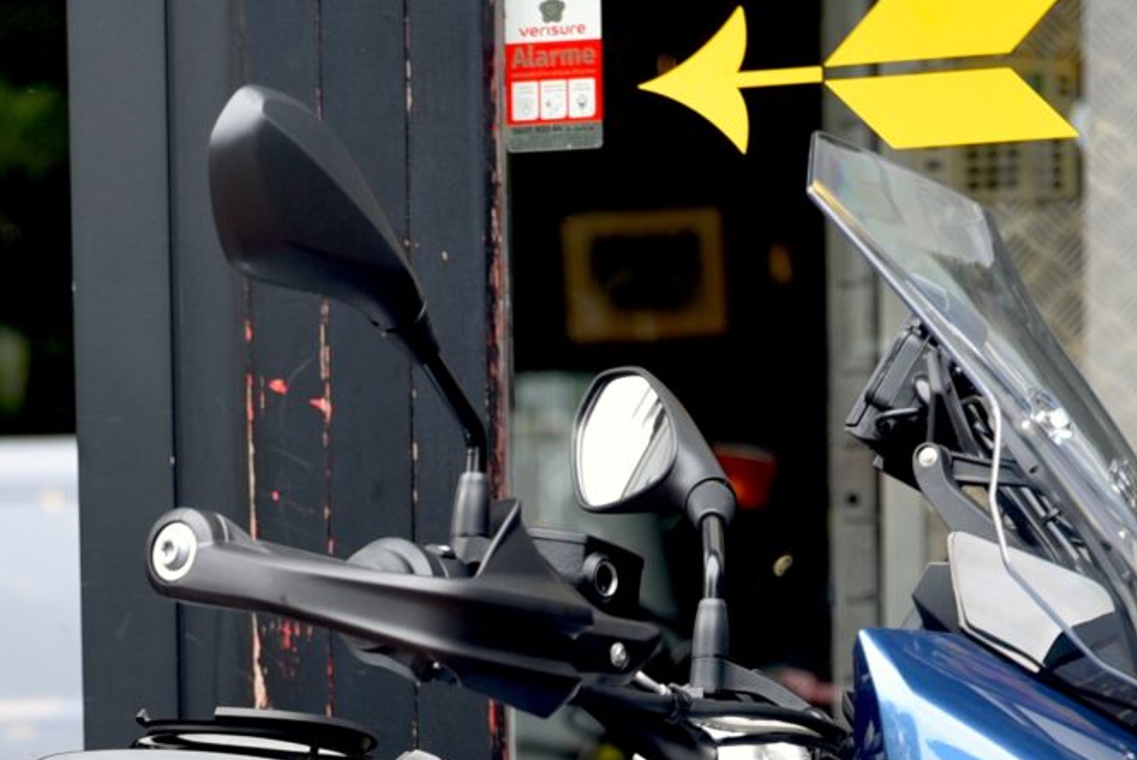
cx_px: 132
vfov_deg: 5.4
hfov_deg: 8.2
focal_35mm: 251
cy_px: 1435
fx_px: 7932
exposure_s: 1/60
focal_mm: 65
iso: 100
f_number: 3.5
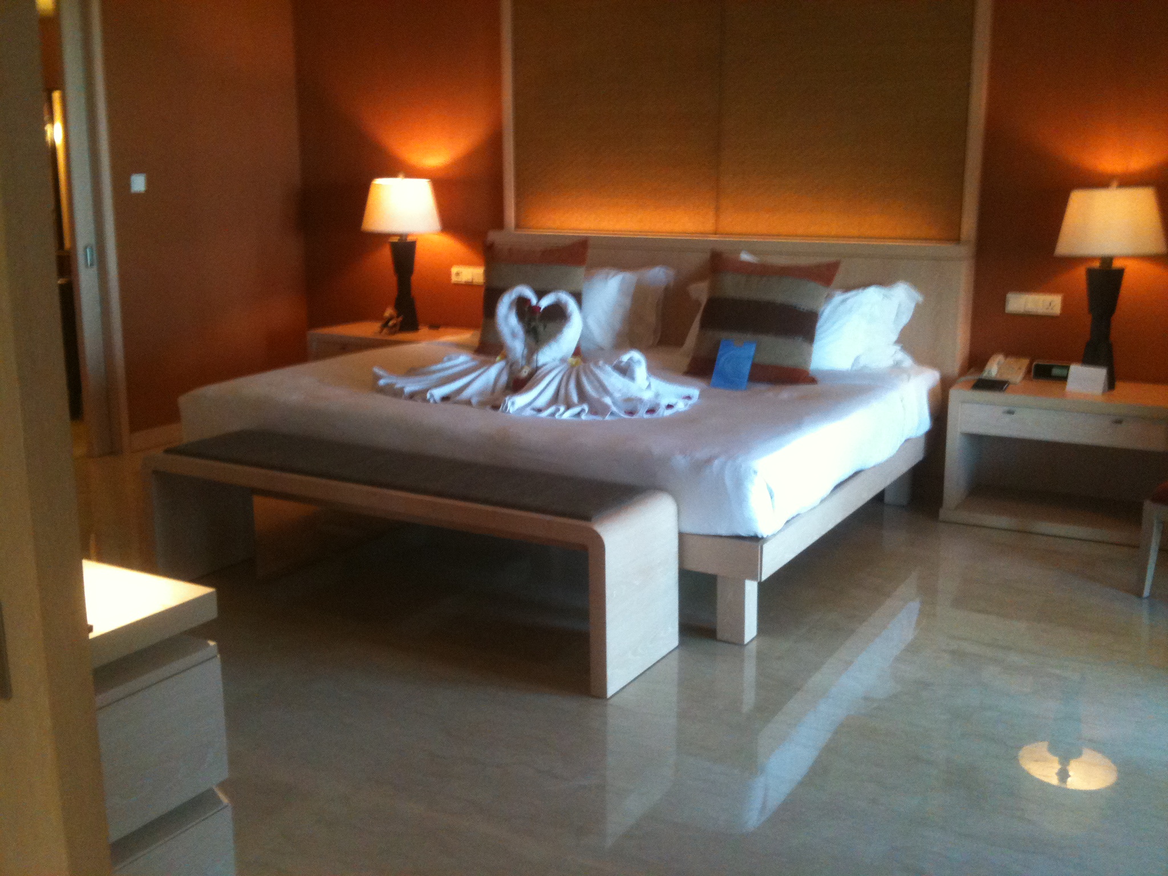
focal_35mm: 35
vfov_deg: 40.7
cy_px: 438
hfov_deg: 52.6
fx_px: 1181
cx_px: 584
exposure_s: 1/15
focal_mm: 3.85
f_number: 2.8
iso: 200
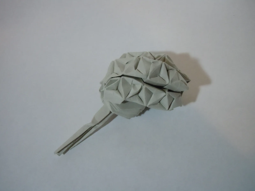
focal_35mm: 33
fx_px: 243
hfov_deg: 55.4
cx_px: 128
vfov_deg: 42.9
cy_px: 96
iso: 800
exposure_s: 1/40
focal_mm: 5.9
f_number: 4
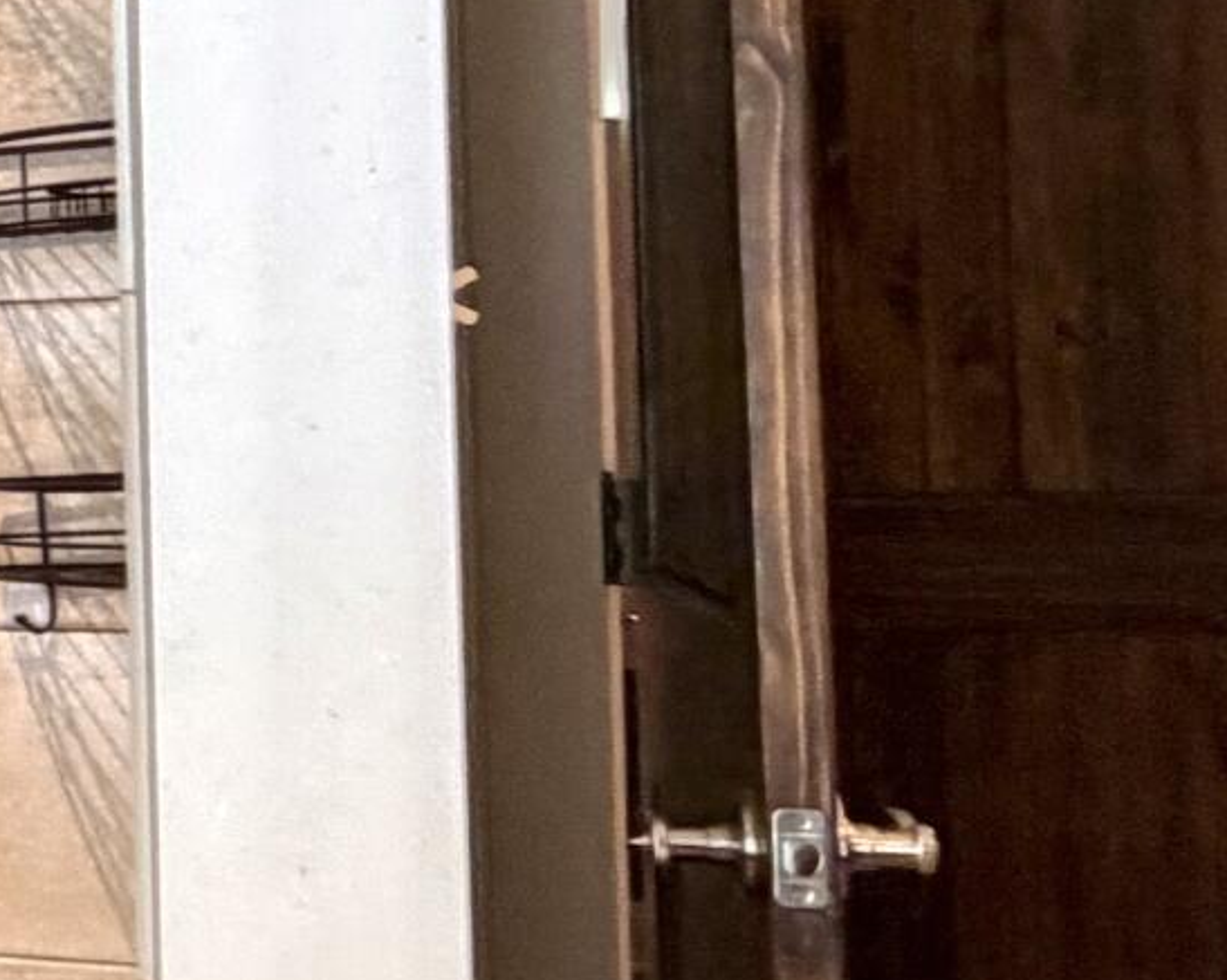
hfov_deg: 19.0
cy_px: 379
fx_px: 2722
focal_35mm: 75
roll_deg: +1.9
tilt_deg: +2.1
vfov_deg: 20.4
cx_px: -1025
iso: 250
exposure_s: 1/60
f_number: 2.2
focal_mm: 2.22
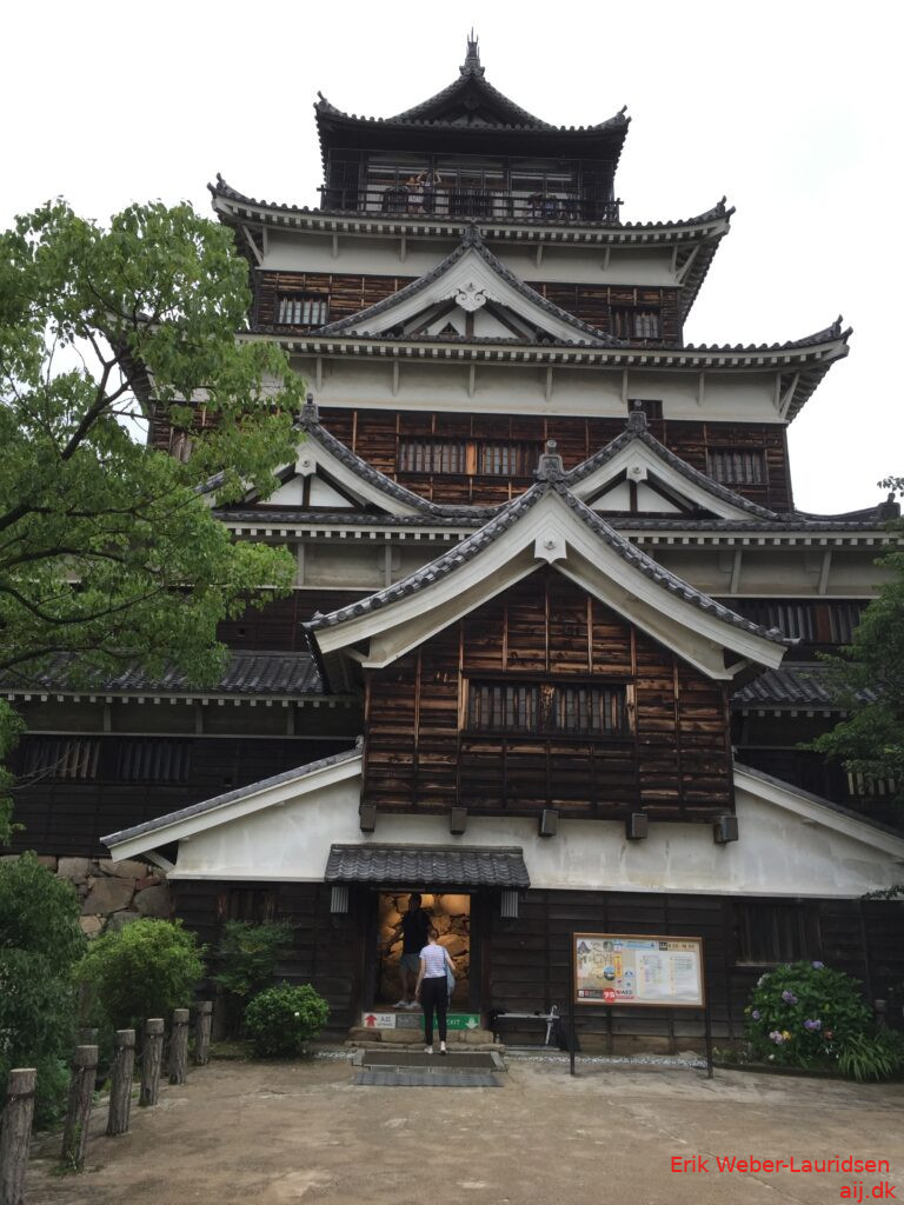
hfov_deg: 48.2
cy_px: 602
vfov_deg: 61.7
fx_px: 1010
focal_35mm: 29
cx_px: 452
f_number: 2.2
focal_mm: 4.15
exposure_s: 1/149
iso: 32
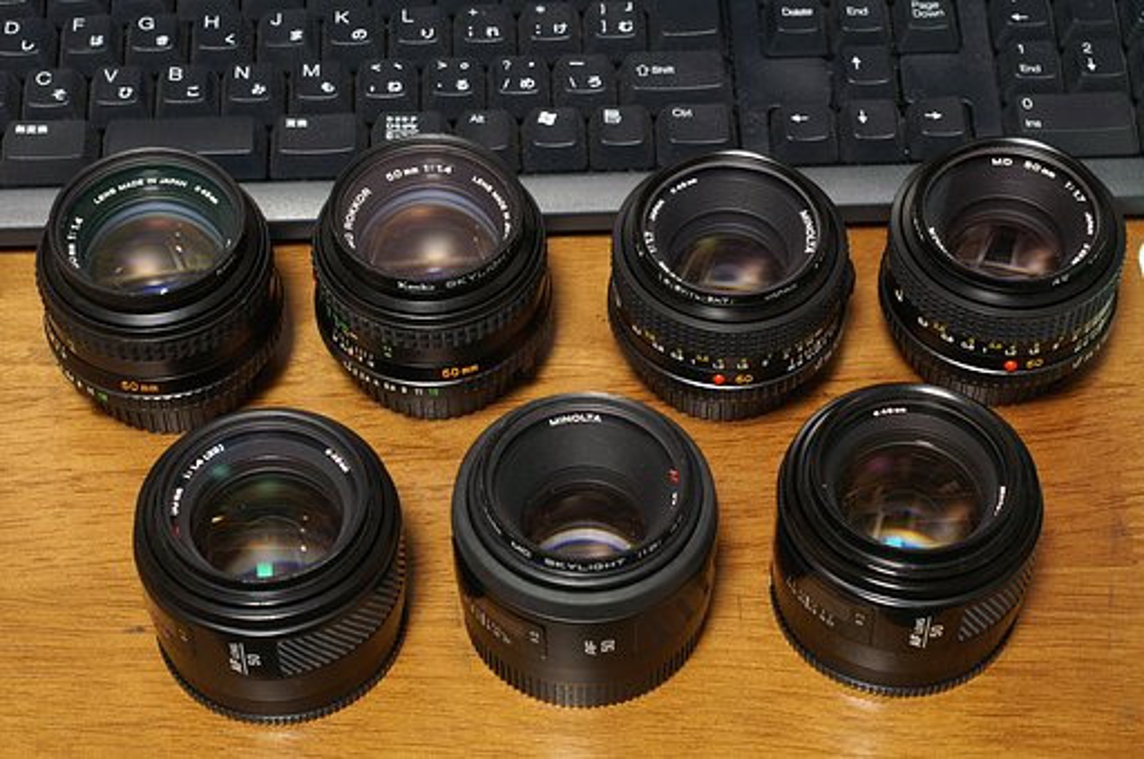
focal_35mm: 75
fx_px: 2380
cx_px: 572
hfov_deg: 27.0
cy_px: 380
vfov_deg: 18.1
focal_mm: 50
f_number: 9
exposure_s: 1/1.25
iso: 400
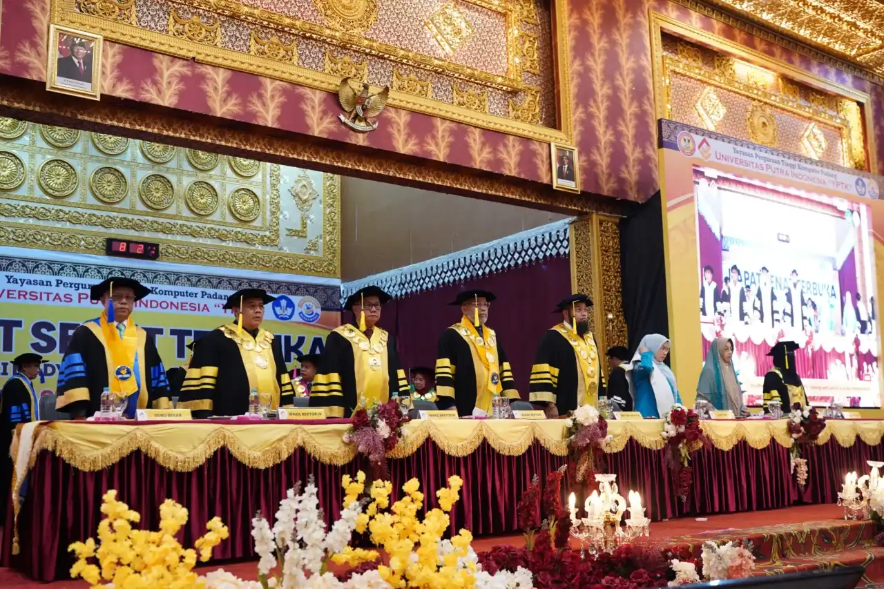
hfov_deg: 48.5
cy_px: 294
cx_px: 442
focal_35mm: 40
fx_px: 982
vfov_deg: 33.4
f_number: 2.2
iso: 1250
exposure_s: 1/160
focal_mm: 40
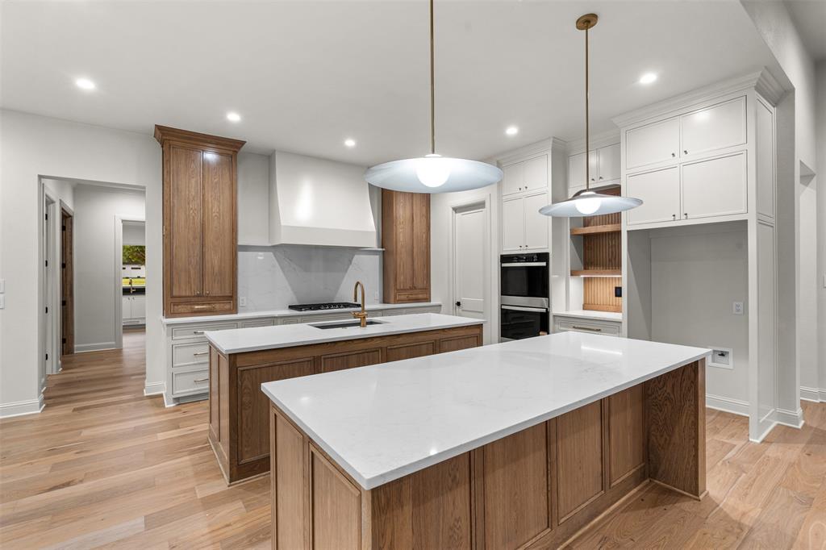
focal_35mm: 16
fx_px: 367
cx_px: 413
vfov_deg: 73.7
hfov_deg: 96.8
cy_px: 275
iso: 160
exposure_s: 1/1.25
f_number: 9
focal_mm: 16
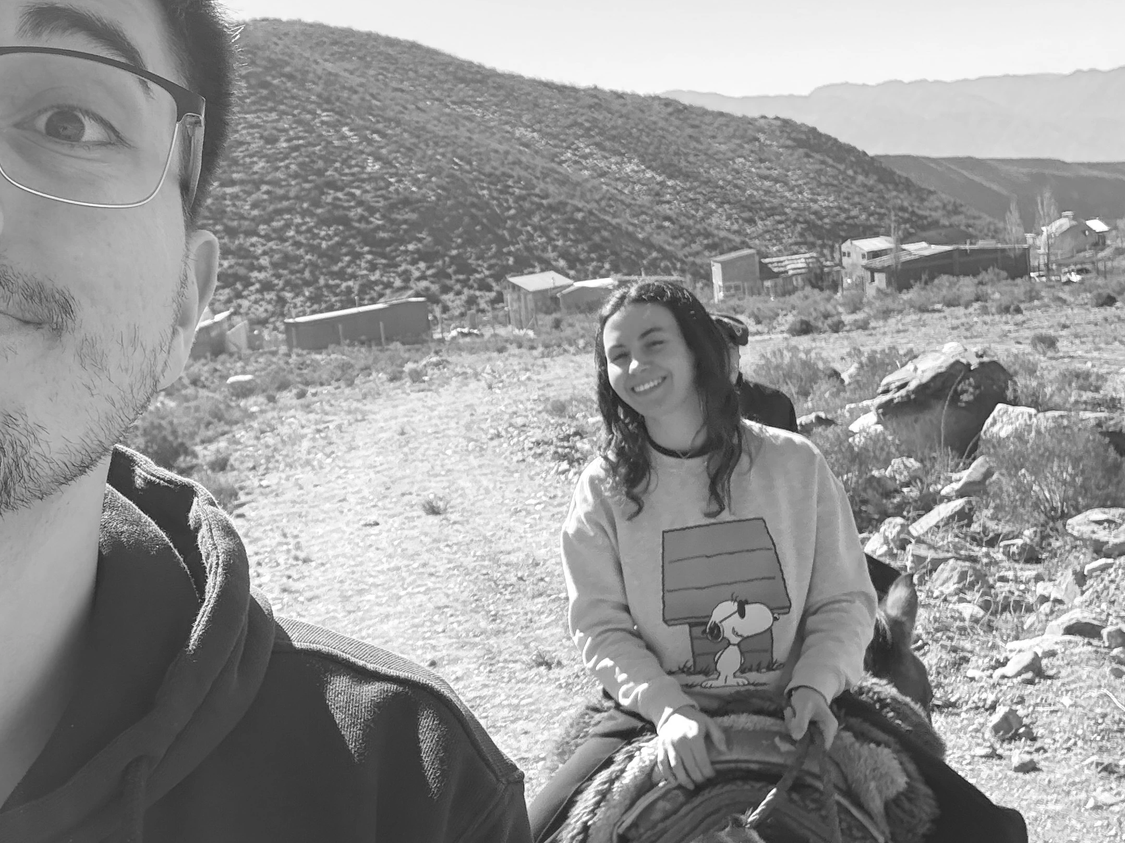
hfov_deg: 43.3
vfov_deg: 33.6
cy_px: 395
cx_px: 384
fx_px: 1397
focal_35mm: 43
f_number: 1.9
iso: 32
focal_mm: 2.69
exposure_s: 1/711
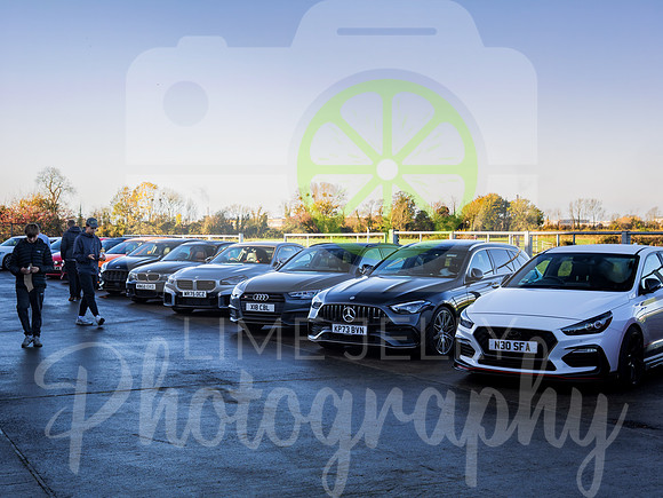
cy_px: 241
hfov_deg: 37.1
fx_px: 987
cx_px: 324
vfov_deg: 28.3
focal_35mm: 52
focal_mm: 23
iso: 125
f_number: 5
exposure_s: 1/200
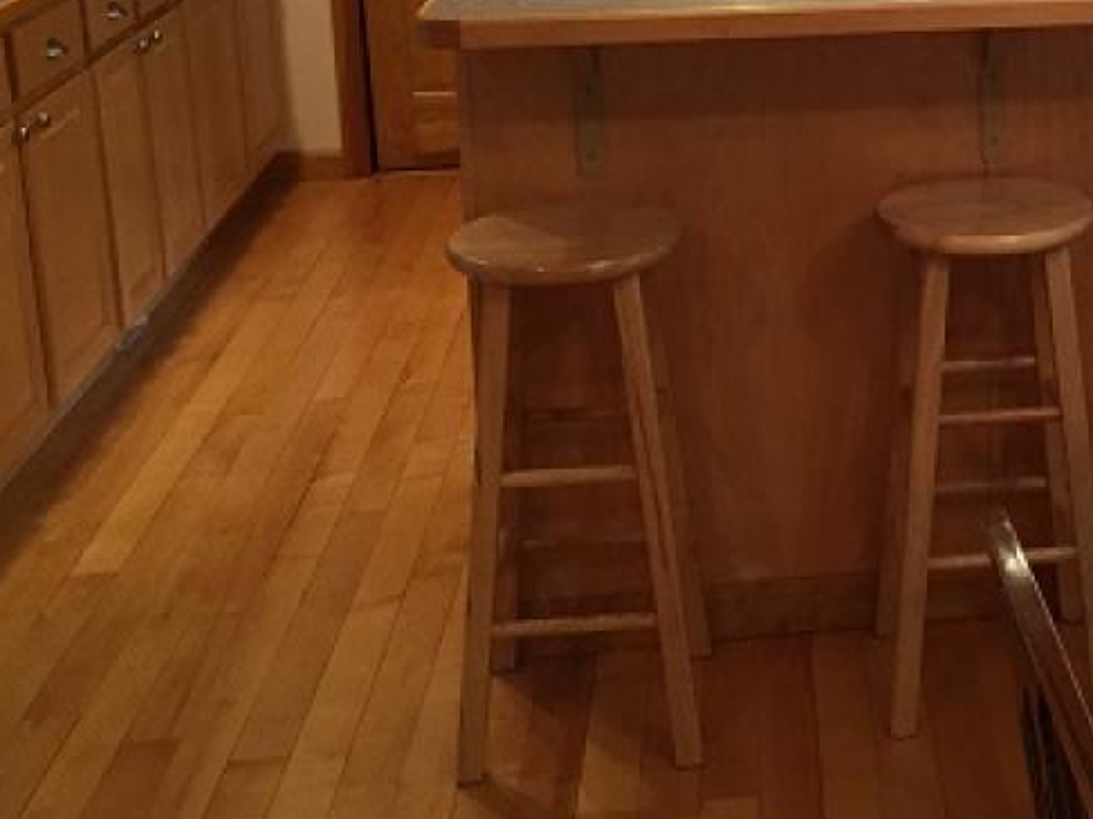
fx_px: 1926
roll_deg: +0.2
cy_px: 56
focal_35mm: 61
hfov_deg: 30.1
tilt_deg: -12.1
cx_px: 1017
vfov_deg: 23.3
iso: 160
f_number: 2.2
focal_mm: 4.15
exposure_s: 1/30
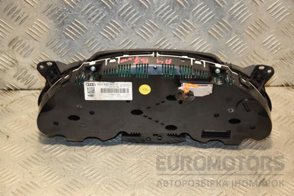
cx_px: 147
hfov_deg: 27.0
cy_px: 98
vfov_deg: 18.2
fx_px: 612
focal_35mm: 75
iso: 800
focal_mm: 50
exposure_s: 1/160
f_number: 5
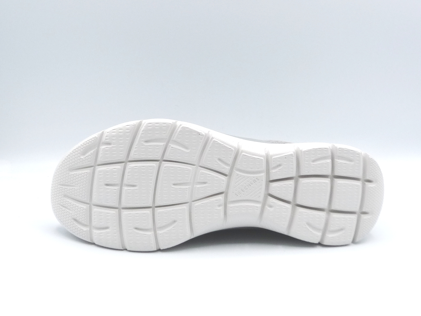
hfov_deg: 38.2
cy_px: 158
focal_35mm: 50
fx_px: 608
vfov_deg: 29.1
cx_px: 210
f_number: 5
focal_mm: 5.1
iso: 100
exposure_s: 1/200
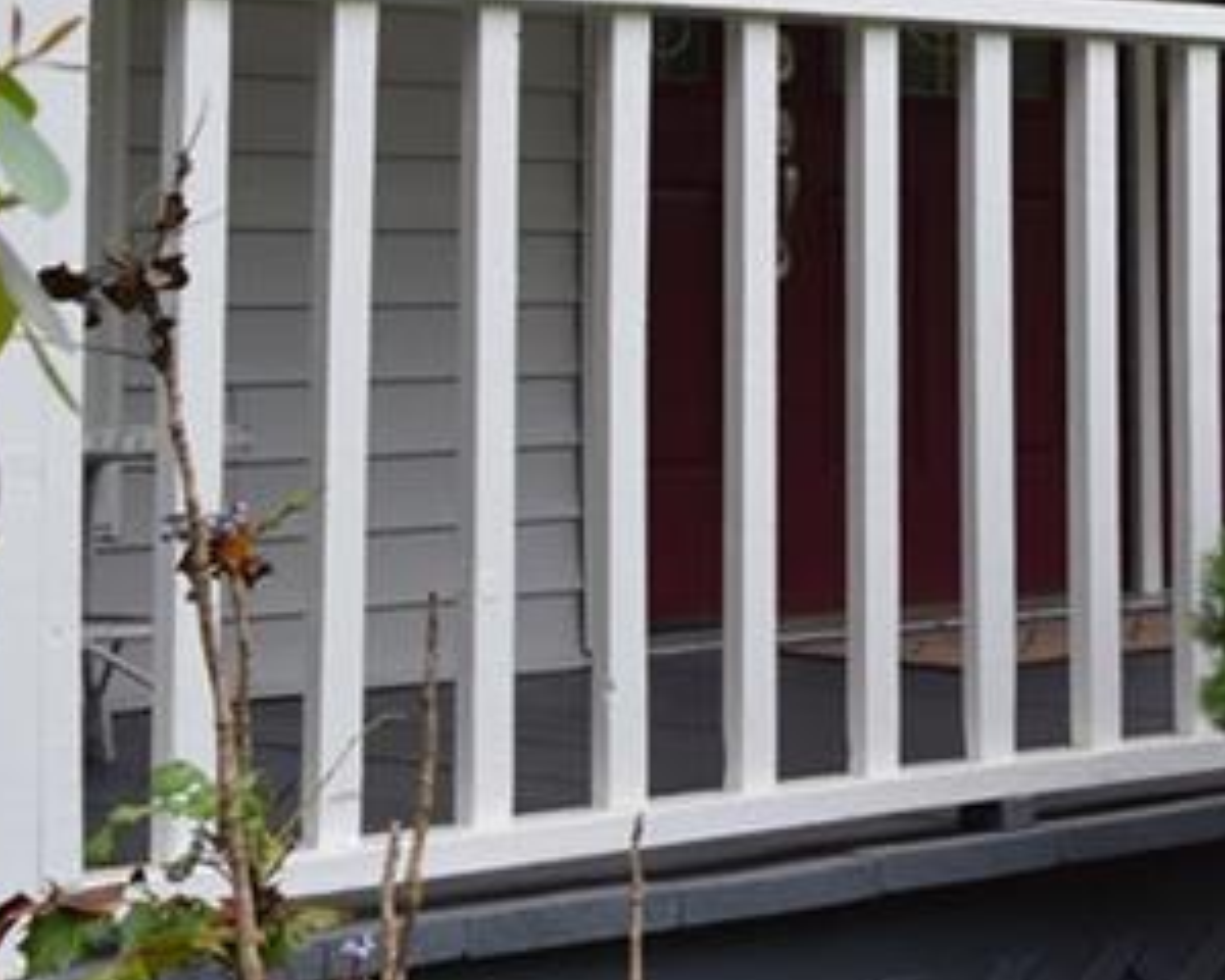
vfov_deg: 15.8
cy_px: 55
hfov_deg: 18.3
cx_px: 1703
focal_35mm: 96
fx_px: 3481
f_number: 6.3
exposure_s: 1/160
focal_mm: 20
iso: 200
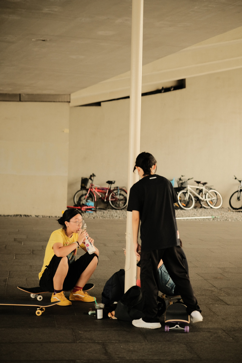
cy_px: 182
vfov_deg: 24.2
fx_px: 847
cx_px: 121
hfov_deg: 16.3
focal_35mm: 84
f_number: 2.2
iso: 800
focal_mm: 56
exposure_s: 1/180
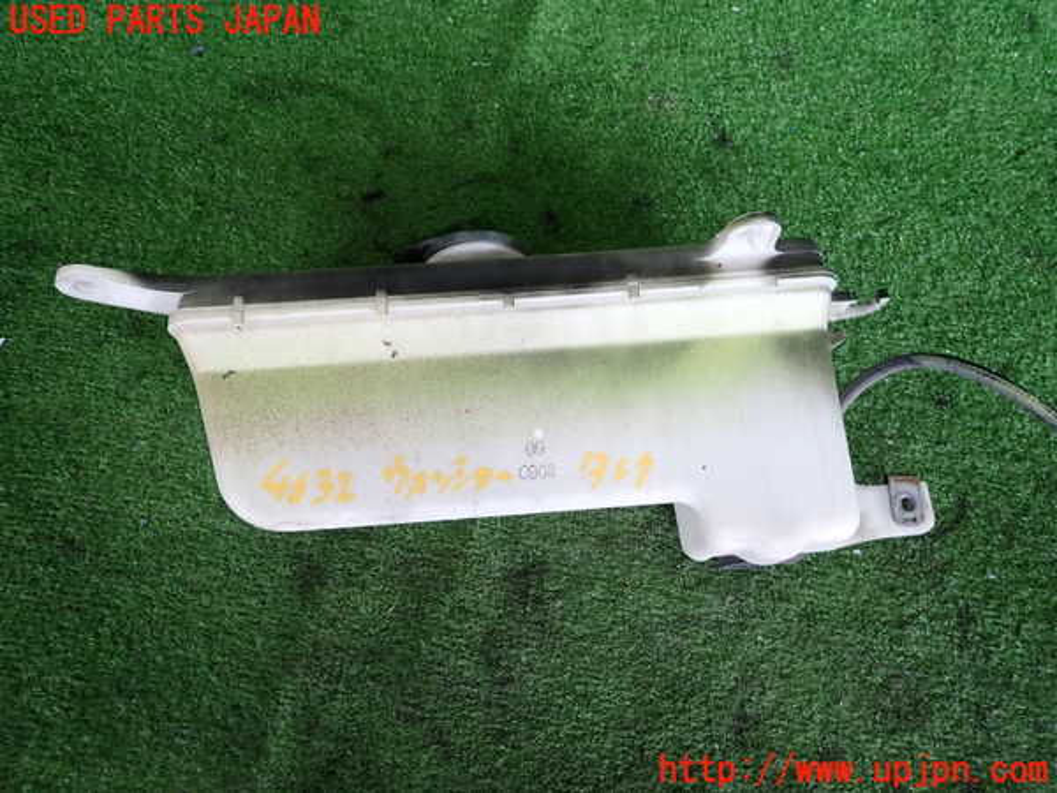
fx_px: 763
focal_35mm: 25
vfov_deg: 54.9
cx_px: 528
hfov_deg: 69.4
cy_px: 396
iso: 200
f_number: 2
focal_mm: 4.5
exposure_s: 1/80
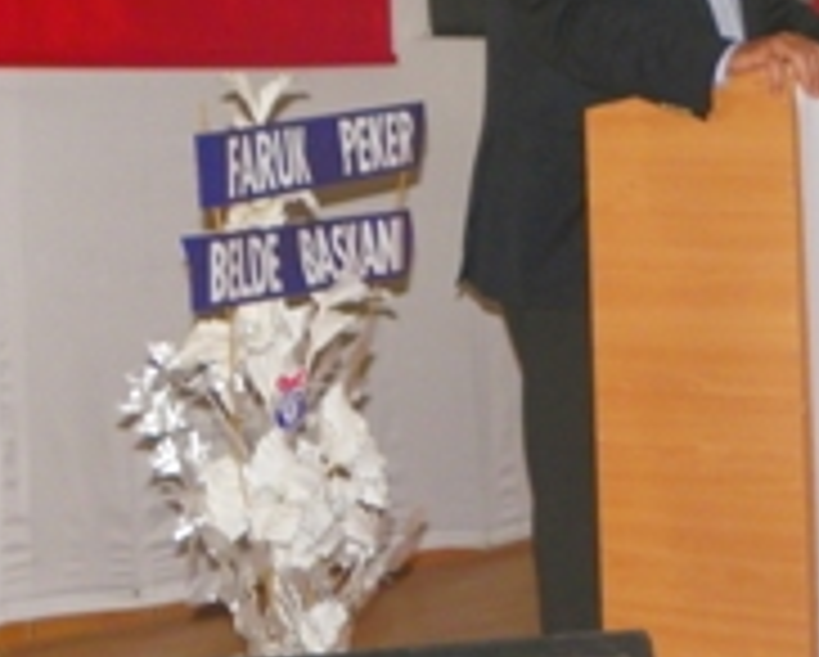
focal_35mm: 120
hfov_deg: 15.6
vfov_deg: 12.8
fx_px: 2912
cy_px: 99
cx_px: 918
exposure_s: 1/40
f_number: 3.5
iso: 200
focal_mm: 8.9
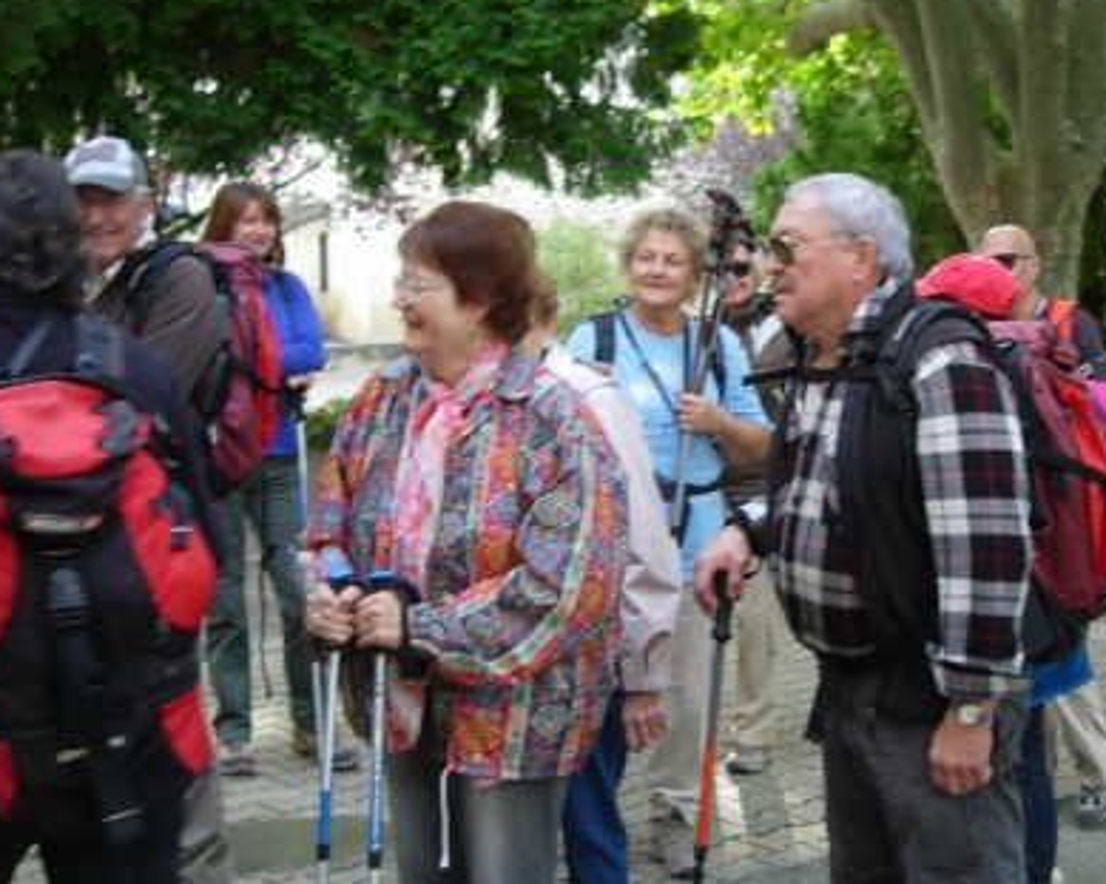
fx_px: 1996
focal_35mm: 61
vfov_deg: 25.0
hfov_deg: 30.6
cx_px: 785
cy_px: 458
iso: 64
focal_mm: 7.8
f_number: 2.8
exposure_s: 1/69.7
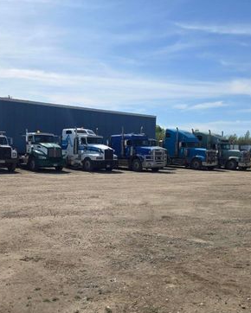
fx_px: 288
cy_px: 160
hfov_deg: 47.0
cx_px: 106
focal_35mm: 31
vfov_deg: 57.1
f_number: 1.8
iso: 25
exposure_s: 1/2866
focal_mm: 5.4
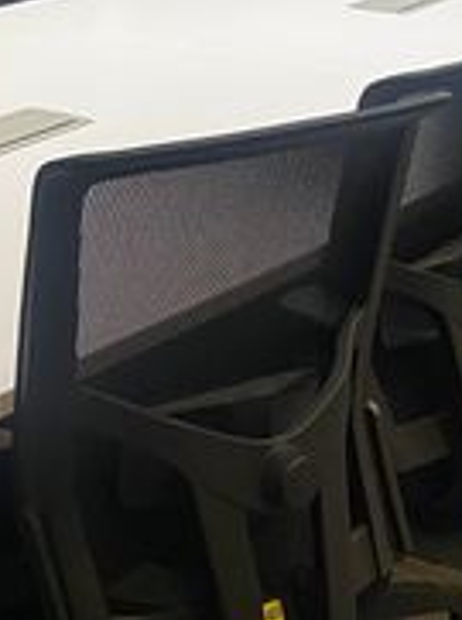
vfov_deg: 19.6
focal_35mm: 96
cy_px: -70
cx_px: -7
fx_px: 1714
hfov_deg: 15.1
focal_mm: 4.25
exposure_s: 1/60
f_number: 1.8
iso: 100
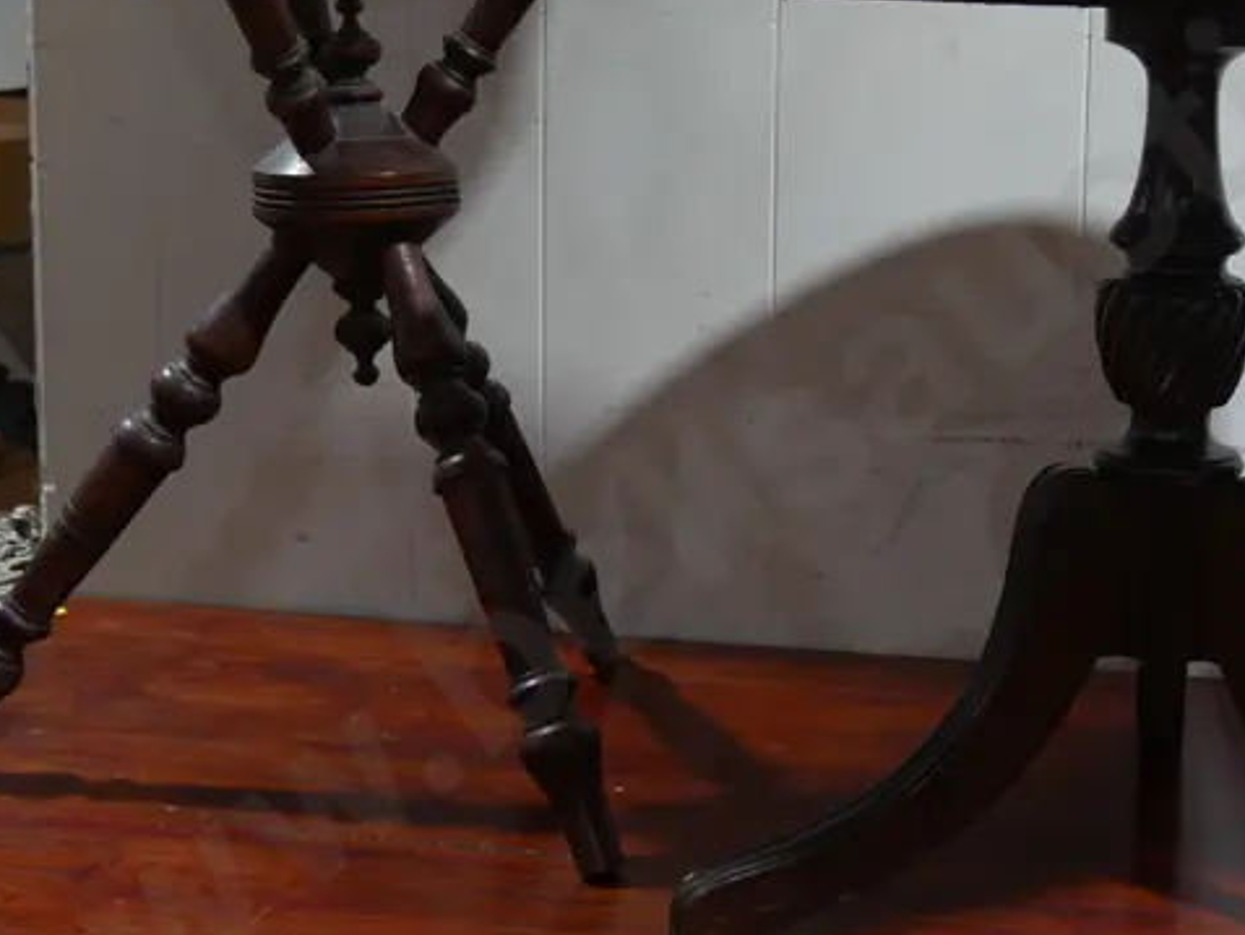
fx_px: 2159
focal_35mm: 60
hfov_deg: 31.2
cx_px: 1026
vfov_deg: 24.3
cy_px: 280
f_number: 3.5
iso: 250
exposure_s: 1/60
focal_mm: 14
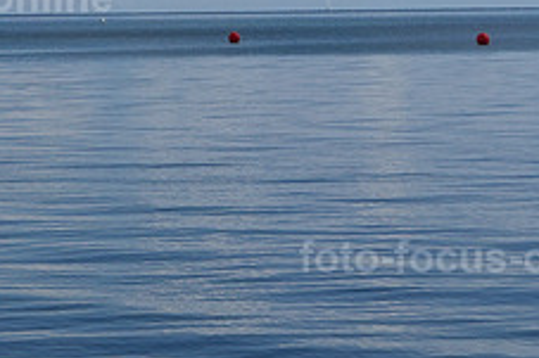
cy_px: -56
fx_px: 2768
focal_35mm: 185
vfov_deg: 7.4
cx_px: -159
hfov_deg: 10.9
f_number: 5
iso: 100
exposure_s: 1/1000
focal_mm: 15.17
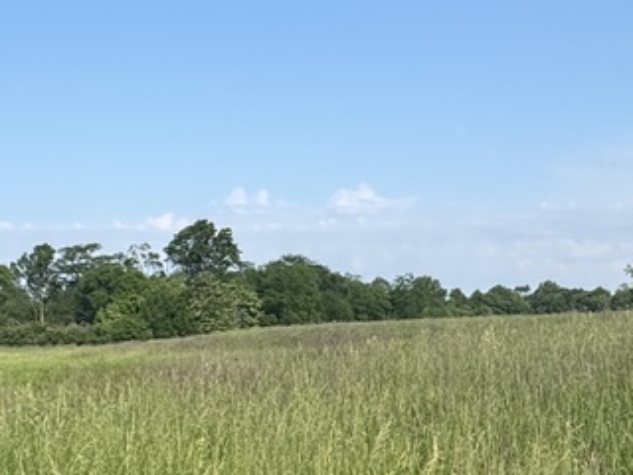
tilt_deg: +9.1
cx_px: 299
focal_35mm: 63
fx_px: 1152
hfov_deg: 30.7
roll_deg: +1.8
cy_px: 150
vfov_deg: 23.2
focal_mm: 2.22
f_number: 2.2
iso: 50
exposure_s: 1/2083
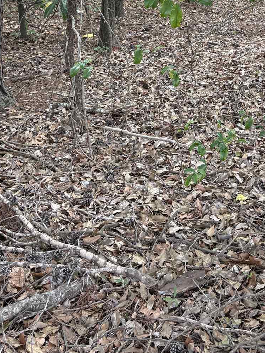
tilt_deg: -4.1
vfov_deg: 28.7
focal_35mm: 60
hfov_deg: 24.3
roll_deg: +3.5
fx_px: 612
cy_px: -50
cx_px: 171
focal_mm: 5.96
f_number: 1.6
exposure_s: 1/240
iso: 100
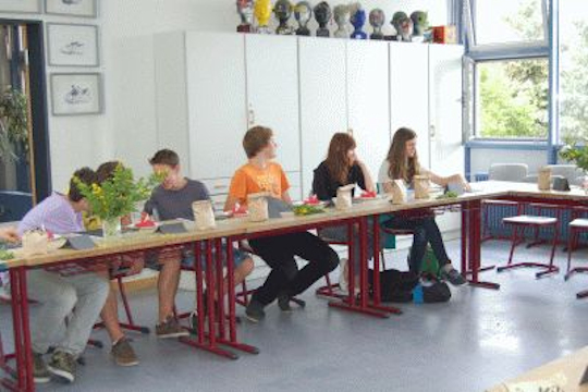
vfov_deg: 26.5
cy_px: 196
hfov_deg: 38.9
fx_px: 833
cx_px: 294
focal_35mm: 51
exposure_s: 1/80
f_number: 4.5
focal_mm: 34
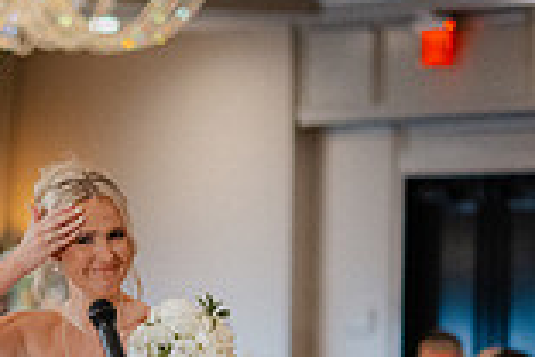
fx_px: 4696
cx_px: -388
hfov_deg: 6.4
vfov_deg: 4.3
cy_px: 640
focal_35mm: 316
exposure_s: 1/160
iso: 2000
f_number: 2
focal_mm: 85
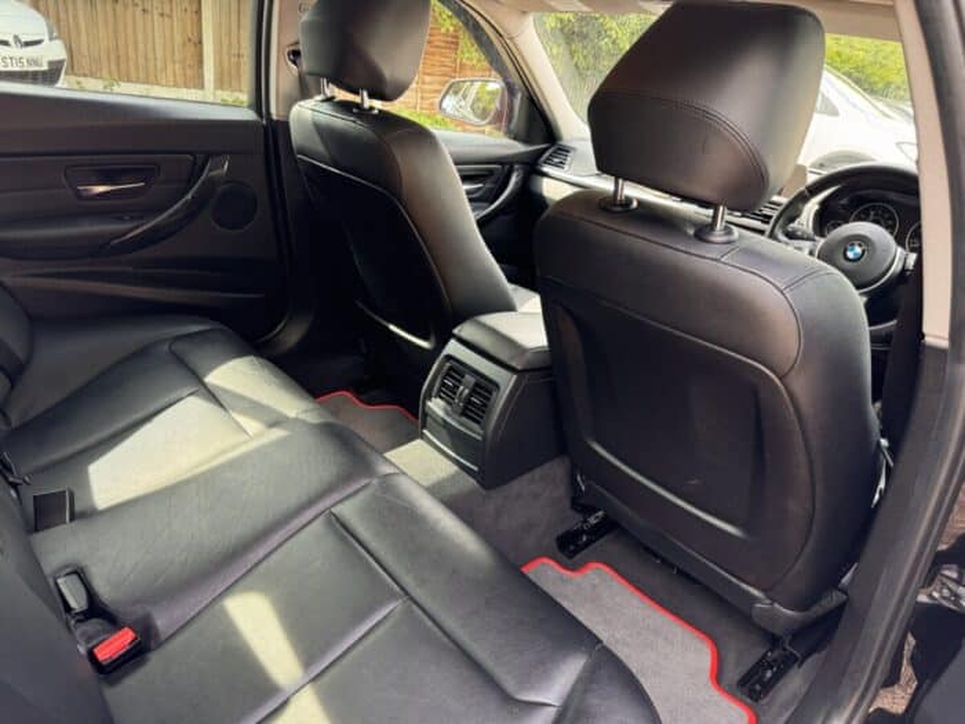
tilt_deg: -23.5
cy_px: 362
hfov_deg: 71.6
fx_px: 669
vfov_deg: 56.8
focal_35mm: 24
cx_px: 482
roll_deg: -7.5
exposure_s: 1/83
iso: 200
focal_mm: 6.76
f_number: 1.78
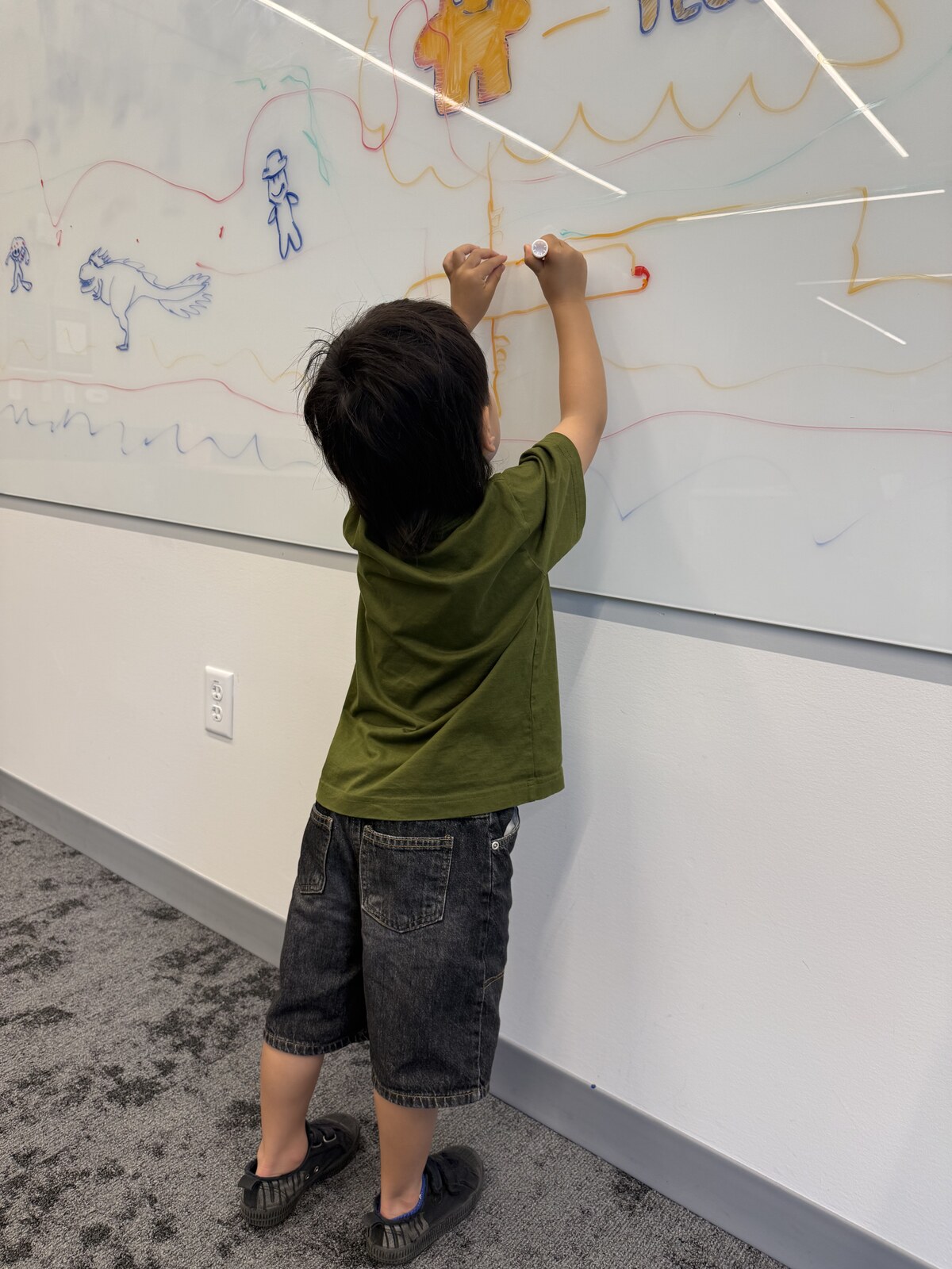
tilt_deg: -11.8
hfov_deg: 56.8
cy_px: 634
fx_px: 880
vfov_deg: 71.6
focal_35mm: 24
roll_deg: -3.7
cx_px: 476
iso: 100
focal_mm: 6.76
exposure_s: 1/121
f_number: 1.78
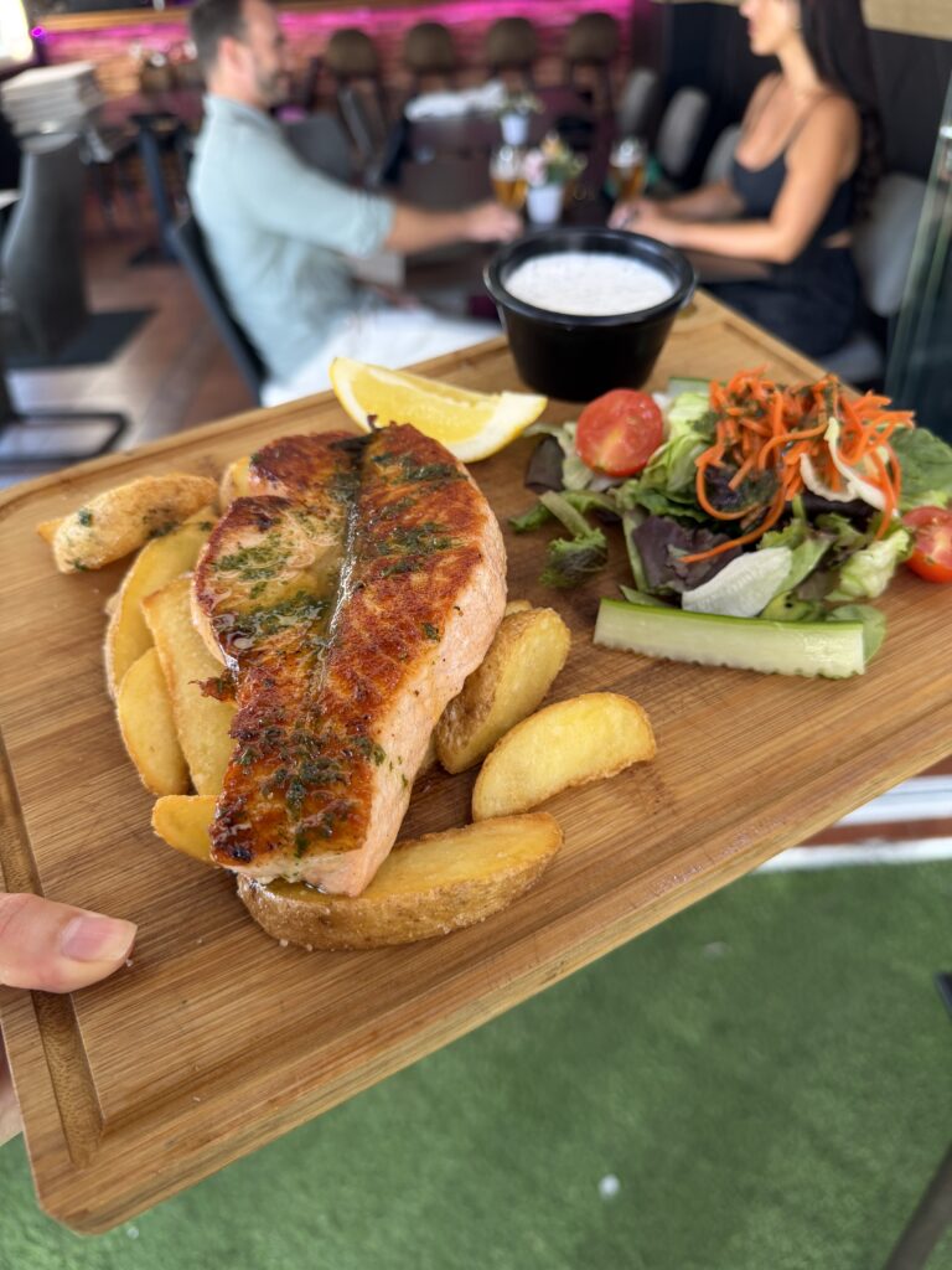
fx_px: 880
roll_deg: +2.9
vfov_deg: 71.6
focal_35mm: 24
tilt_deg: -36.7
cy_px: 635
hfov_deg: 56.8
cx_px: 476
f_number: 1.78
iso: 125
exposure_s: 1/100
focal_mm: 6.76
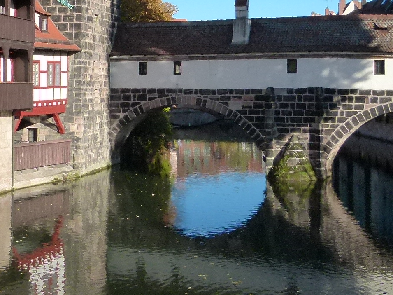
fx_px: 761
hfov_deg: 28.8
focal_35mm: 67
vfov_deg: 21.4
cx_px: 134
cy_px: 25
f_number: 4
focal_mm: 4.5
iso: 160
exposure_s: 1/800
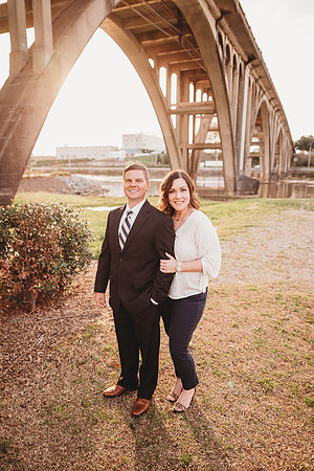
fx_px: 314
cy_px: 236
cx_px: 157
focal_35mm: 24
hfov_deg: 53.1
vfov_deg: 73.7
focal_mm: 24
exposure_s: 1/250
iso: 125
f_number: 2.5
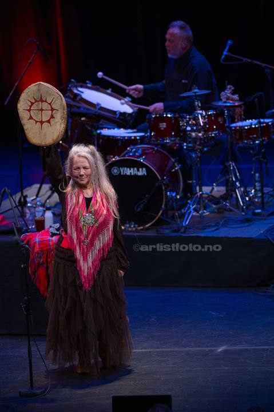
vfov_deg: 6.9
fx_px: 3430
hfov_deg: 4.6
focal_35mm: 300
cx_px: 137
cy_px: 206
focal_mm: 300
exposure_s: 1/800
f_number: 2.8
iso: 2500
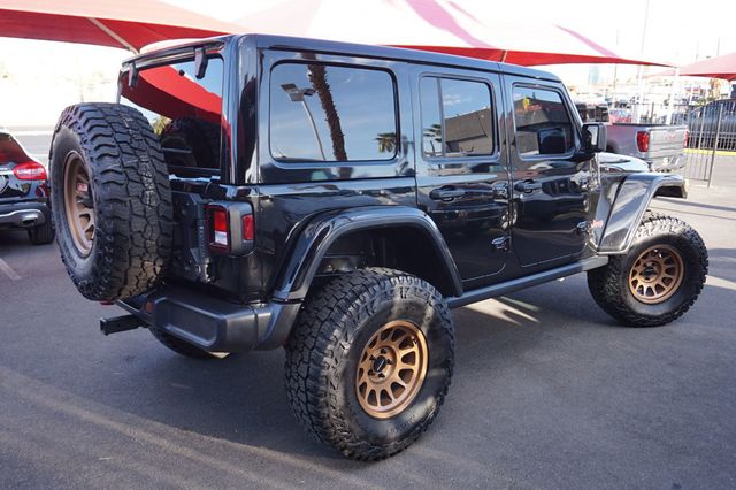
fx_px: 613
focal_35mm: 30
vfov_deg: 43.6
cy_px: 245
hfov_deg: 62.0
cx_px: 368
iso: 100
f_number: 4.5
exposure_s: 1/80
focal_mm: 20
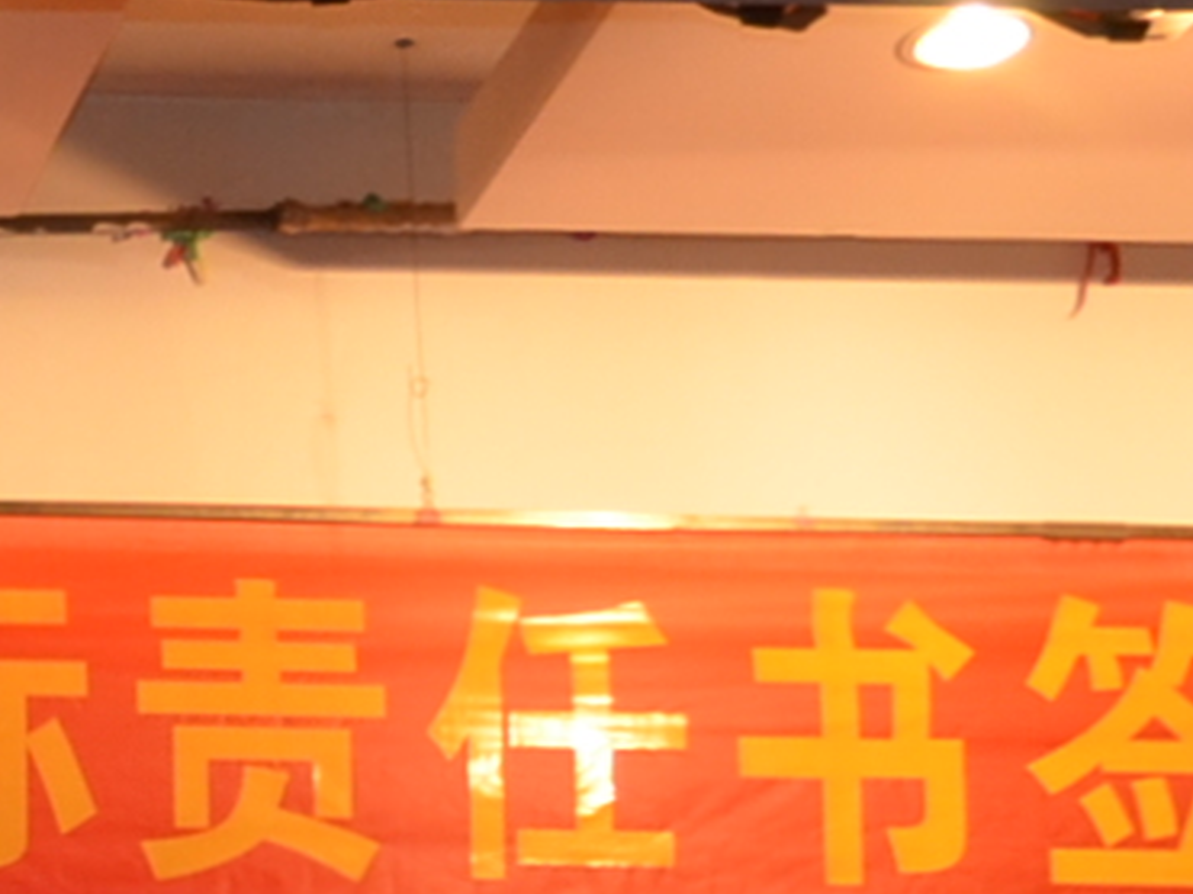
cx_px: -1077
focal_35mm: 153
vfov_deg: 9.2
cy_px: 1659
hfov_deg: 11.8
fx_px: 5271
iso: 400
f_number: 3.5
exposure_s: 1/80
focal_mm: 16
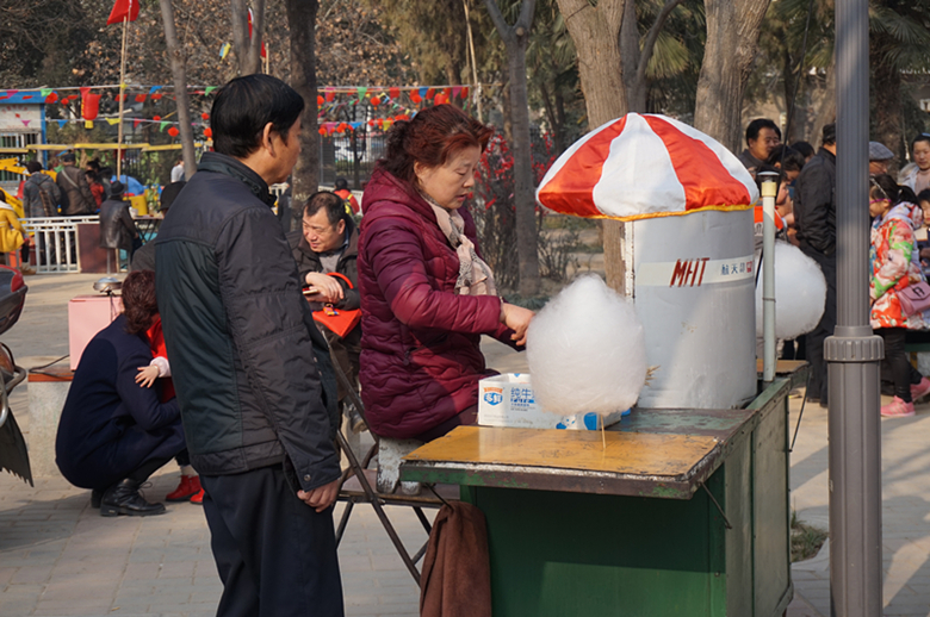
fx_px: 1935
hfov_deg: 27.0
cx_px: 465
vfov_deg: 18.1
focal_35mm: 75
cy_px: 308
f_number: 5.6
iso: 100
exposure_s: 1/250
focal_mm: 50
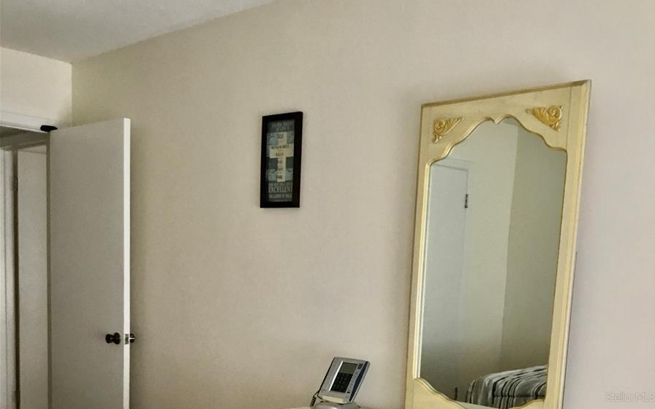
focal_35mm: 44
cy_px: 397
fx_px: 785
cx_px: 328
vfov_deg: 27.7
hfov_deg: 45.3
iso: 100
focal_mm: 3.3
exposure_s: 1/30
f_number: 2.4
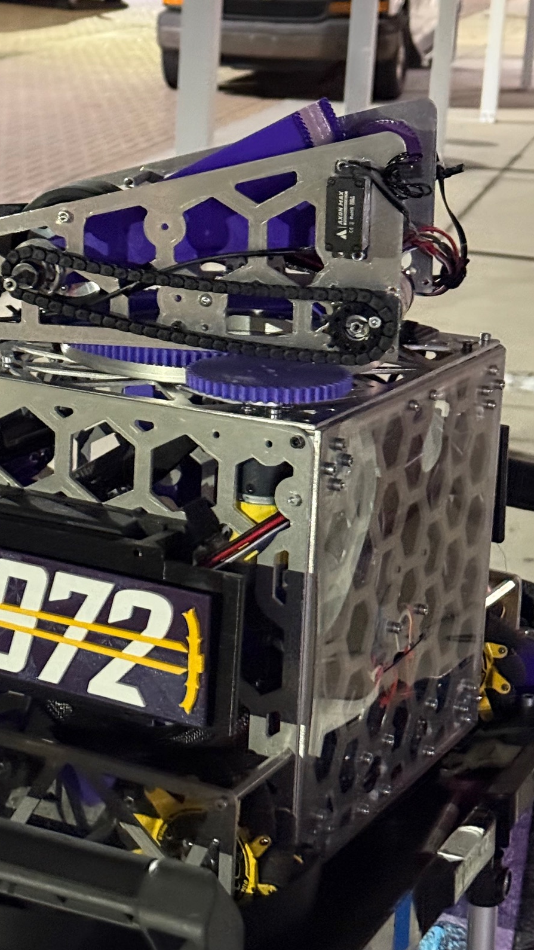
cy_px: 363
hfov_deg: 15.3
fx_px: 1988
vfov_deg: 26.8
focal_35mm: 79
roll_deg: -3.3
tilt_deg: -13.0
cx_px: 185
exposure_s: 1/24
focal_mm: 6.76
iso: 640
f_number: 1.78
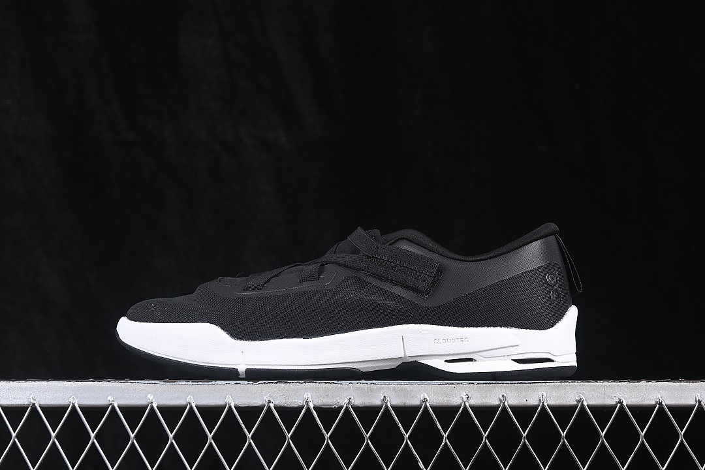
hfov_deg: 27.0
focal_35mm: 75
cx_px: 352
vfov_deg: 18.2
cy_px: 235
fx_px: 1469
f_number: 6.3
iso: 160
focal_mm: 50
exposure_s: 1/60
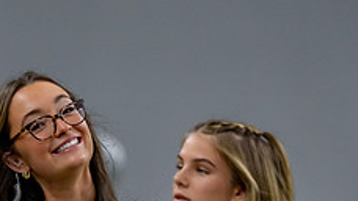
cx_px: 72
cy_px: 283
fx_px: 6405
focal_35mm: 675
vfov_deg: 1.8
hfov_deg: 3.2
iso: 1600
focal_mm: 200
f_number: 2.8
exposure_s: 1/1000
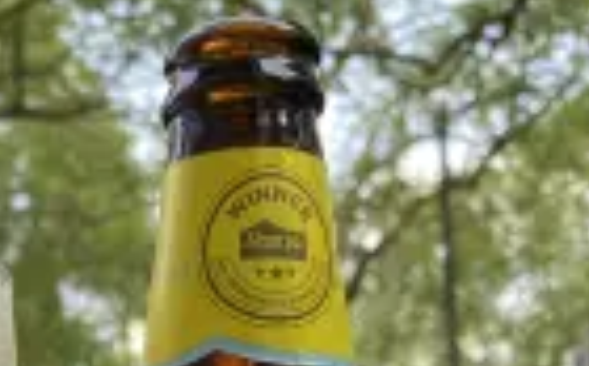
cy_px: 799
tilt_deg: -8.1
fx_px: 1266
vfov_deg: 13.4
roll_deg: +4.9
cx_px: 38
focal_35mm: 79
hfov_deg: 25.2
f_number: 1.8
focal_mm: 4.25
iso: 32
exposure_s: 1/136
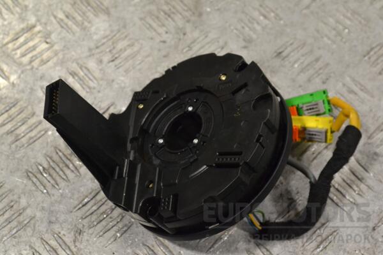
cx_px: 192
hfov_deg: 31.9
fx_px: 670
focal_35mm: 63
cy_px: 128
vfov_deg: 21.6
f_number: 8
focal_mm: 42
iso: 3200
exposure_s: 1/250
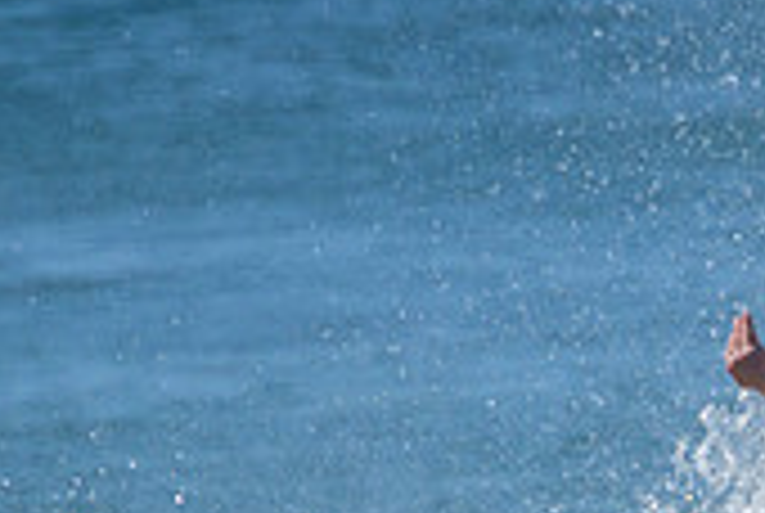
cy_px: 655
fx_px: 57985
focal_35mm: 2724
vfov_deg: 0.5
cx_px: 788
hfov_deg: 0.8
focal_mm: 800
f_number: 11
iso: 1250
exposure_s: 1/1600
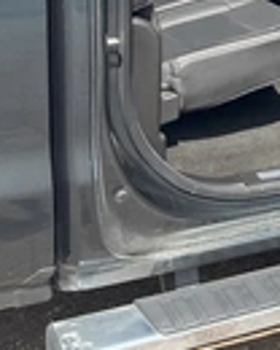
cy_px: -40
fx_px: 901
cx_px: 412
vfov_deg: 20.9
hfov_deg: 16.2
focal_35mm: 87
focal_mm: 3
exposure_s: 1/599
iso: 25
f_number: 1.8
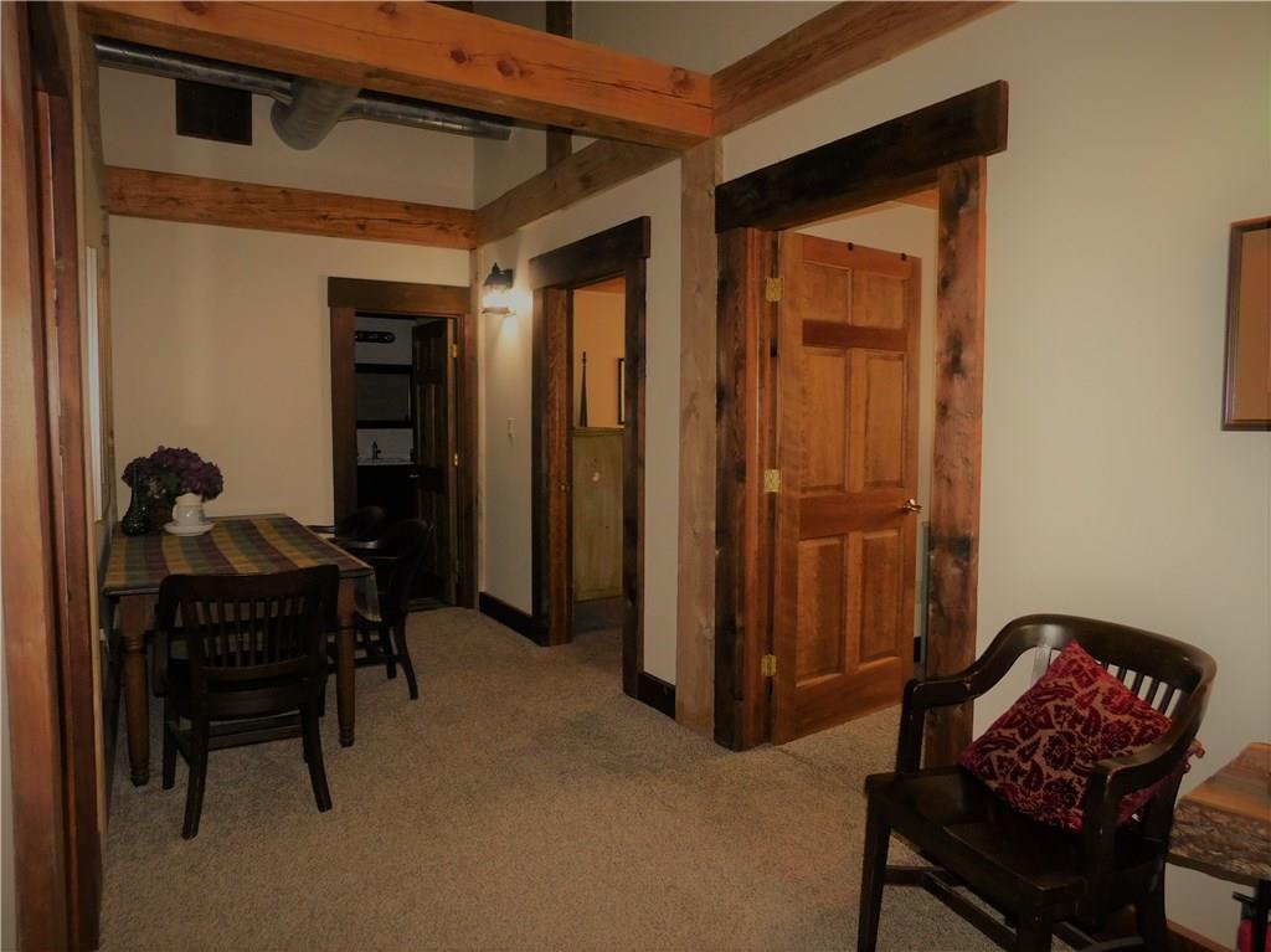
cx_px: 636
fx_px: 844
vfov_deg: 58.8
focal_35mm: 23
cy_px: 476
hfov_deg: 74.0
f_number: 3
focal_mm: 4
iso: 200
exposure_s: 1/30
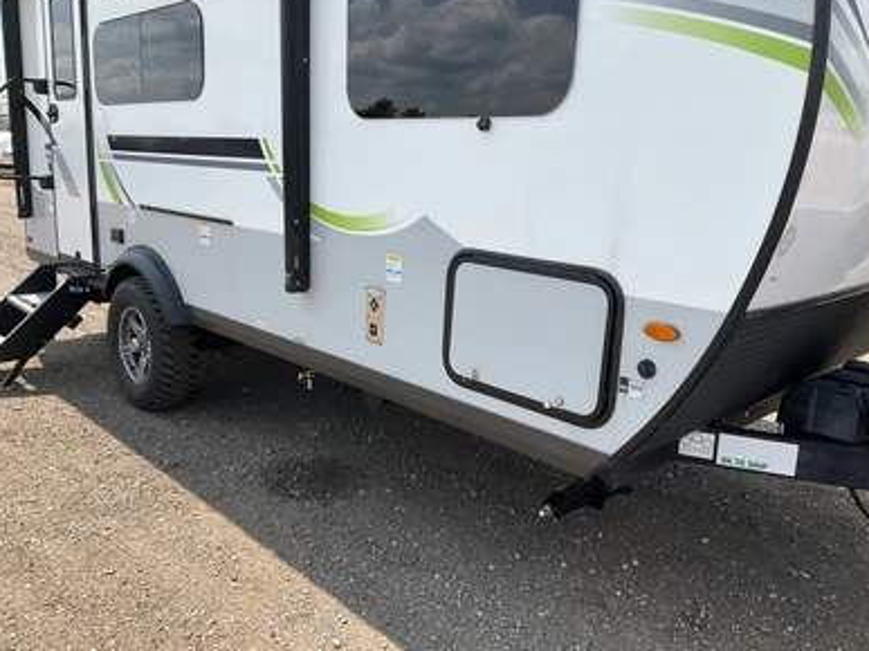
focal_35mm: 30
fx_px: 753
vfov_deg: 46.8
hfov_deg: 60.0
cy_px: 323
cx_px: 440
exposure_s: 1/1144
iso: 25
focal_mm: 3
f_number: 1.8
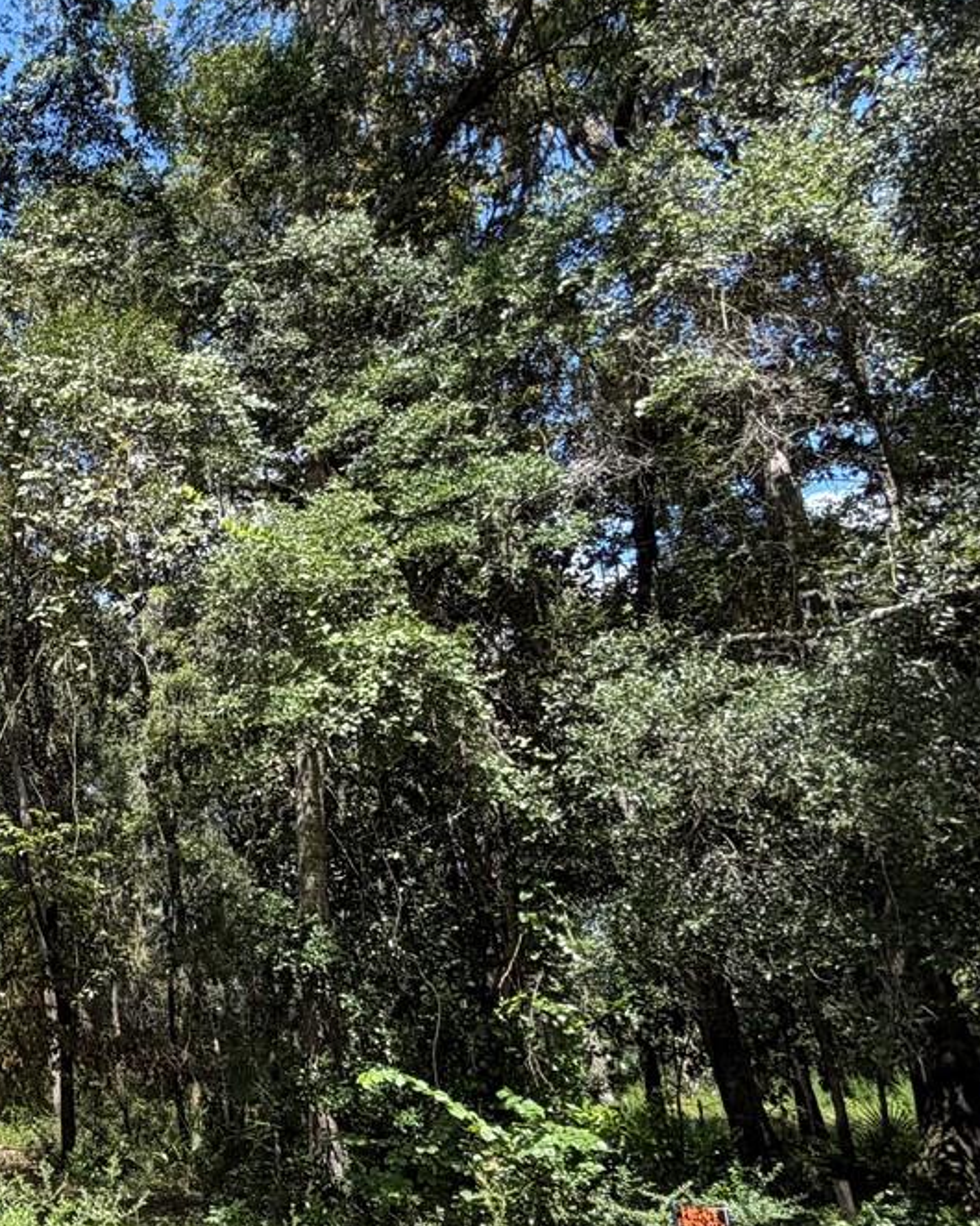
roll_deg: -0.3
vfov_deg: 53.9
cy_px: 727
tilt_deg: +17.0
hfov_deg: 35.7
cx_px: -174
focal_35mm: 33
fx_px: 1197
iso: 50
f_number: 2.2
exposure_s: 1/502
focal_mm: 2.22
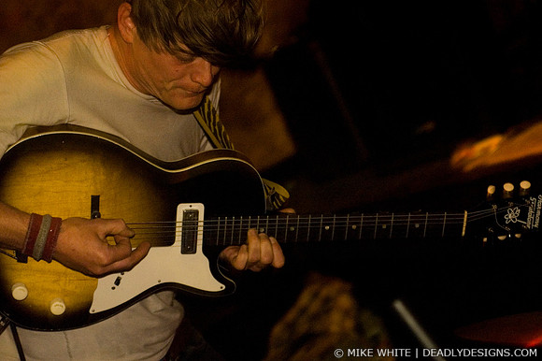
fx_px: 1580
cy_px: 180
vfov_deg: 13.0
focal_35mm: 105
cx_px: 271
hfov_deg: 19.5
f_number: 2.8
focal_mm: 70
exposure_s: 1/30
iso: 1600
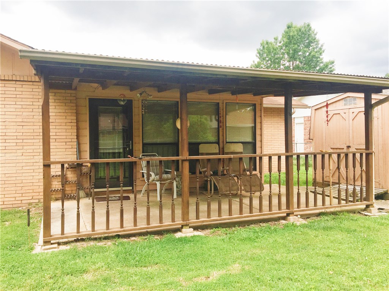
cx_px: 194
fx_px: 326
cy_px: 146
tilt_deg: -0.7
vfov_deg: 48.2
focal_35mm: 29
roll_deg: +0.9
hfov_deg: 61.7
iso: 32
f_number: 2.2
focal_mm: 4.15
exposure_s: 1/694
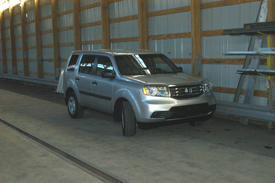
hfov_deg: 38.9
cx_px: 138
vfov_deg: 26.4
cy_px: 92
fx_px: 389
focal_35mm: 51
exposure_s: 1/60
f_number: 11
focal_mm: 34
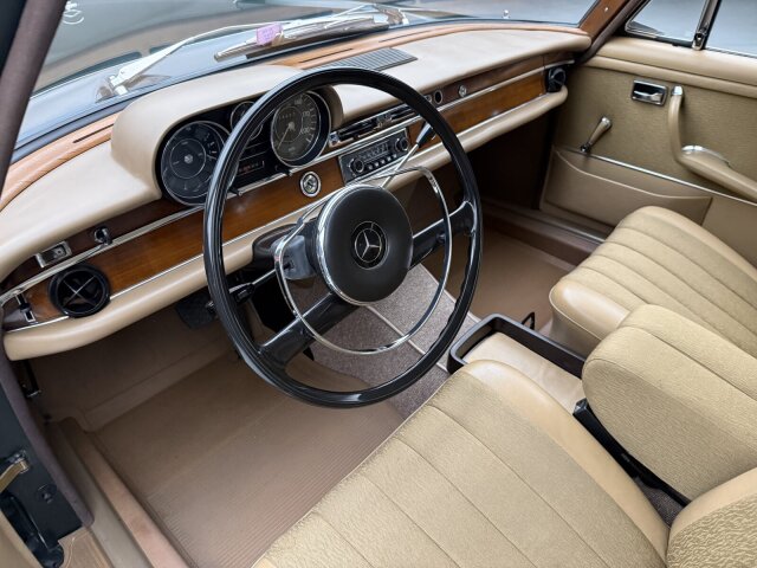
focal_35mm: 24
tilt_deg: -38.3
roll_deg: -2.0
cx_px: 378
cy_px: 284
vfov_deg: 56.8
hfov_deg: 71.6
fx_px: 525
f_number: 1.78
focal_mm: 6.76
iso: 500
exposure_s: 1/49
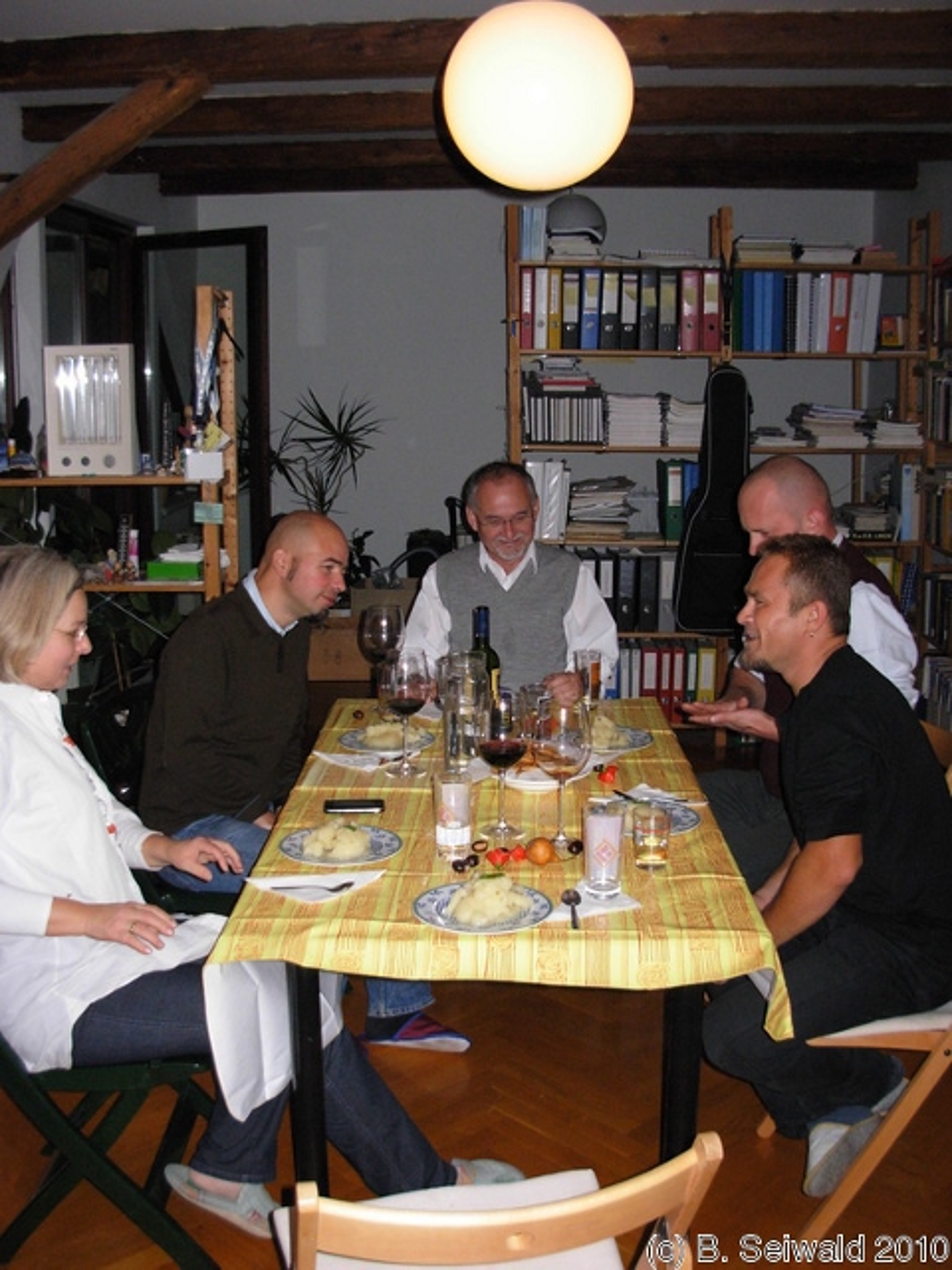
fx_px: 1393
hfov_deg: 37.7
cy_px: 635
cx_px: 476
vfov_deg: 49.0
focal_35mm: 38
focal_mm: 6.3
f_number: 2.9
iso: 218
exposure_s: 1/62.1
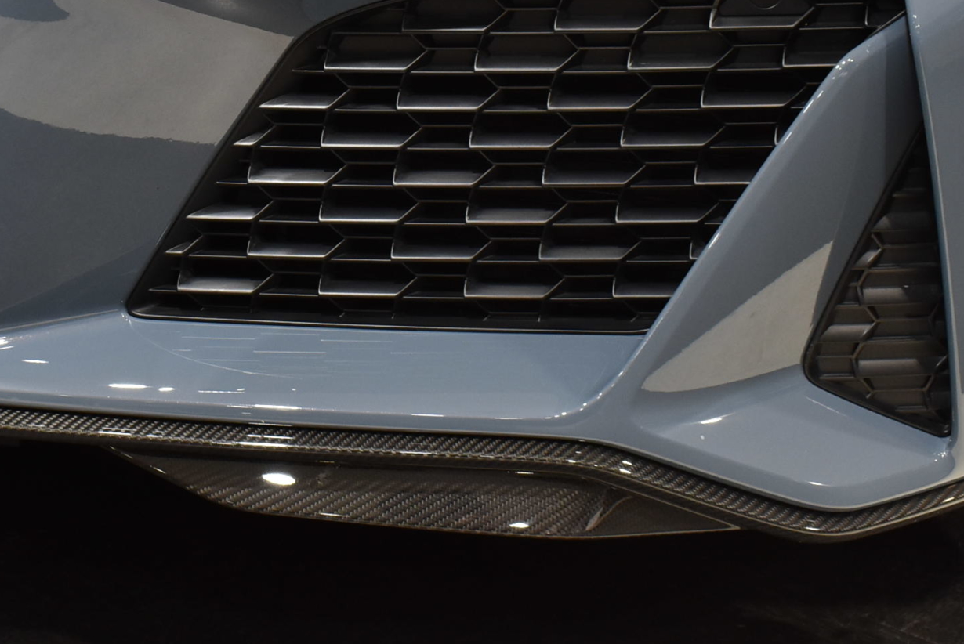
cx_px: 139
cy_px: 116
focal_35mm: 78
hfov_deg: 25.3
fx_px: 2091
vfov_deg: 17.4
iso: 900
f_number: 8
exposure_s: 1/40
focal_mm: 25
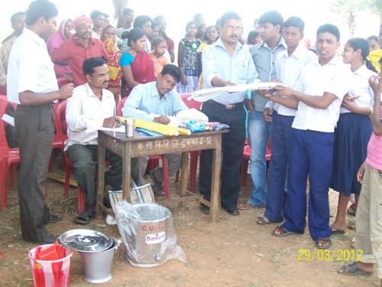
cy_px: 144
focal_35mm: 45
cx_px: 191
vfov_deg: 32.2
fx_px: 497
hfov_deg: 42.1
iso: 80
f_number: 3
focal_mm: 7.6
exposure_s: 1/80
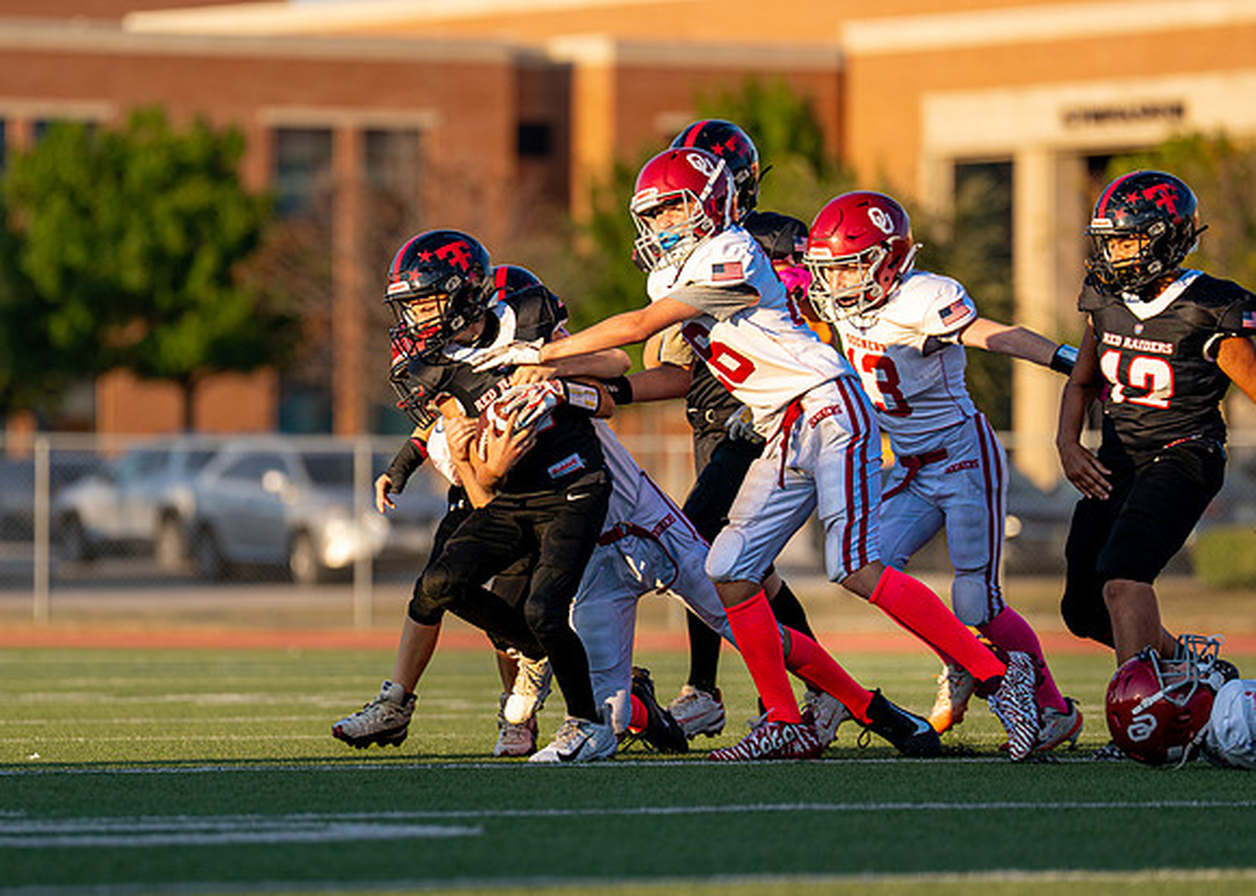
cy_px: 442
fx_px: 12312
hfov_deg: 5.8
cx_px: 494
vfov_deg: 4.2
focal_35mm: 345
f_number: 2.8
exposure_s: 1/1000
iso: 100
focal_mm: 200
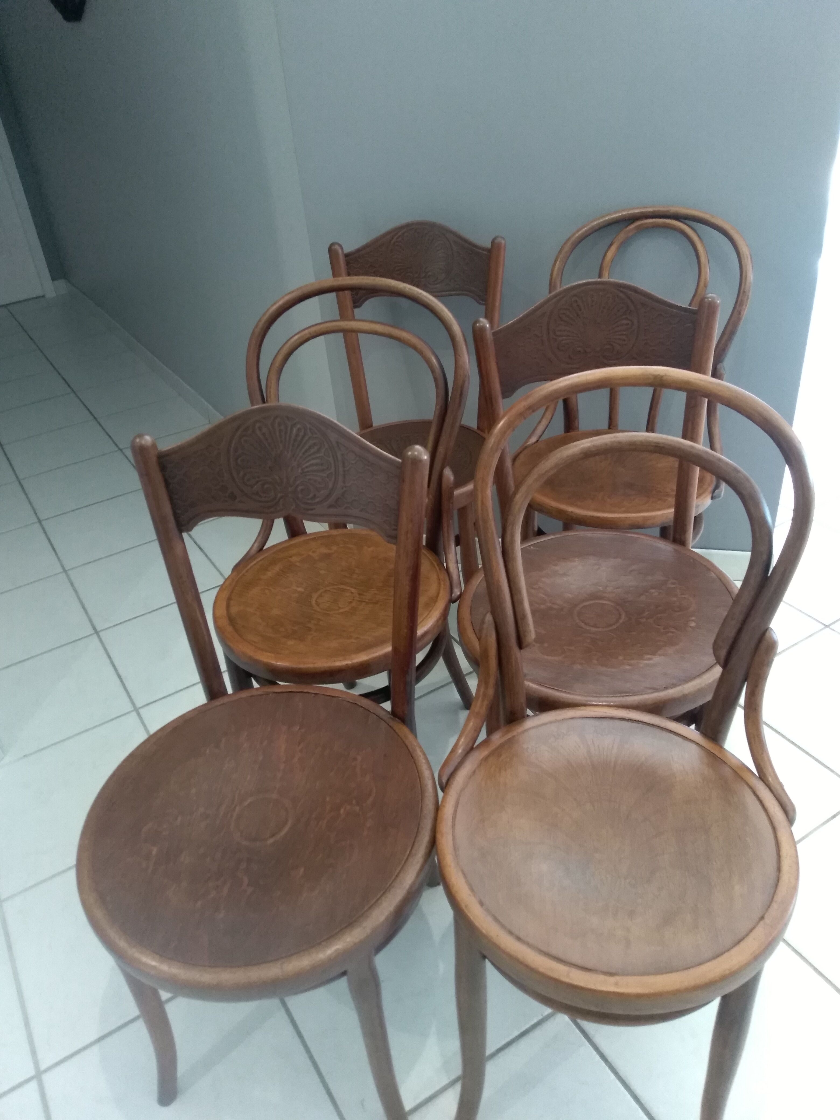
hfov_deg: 53.1
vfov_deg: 67.3
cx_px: 420
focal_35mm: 26
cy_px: 560
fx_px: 841
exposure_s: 1/33.3
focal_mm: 3.54
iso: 534
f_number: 2
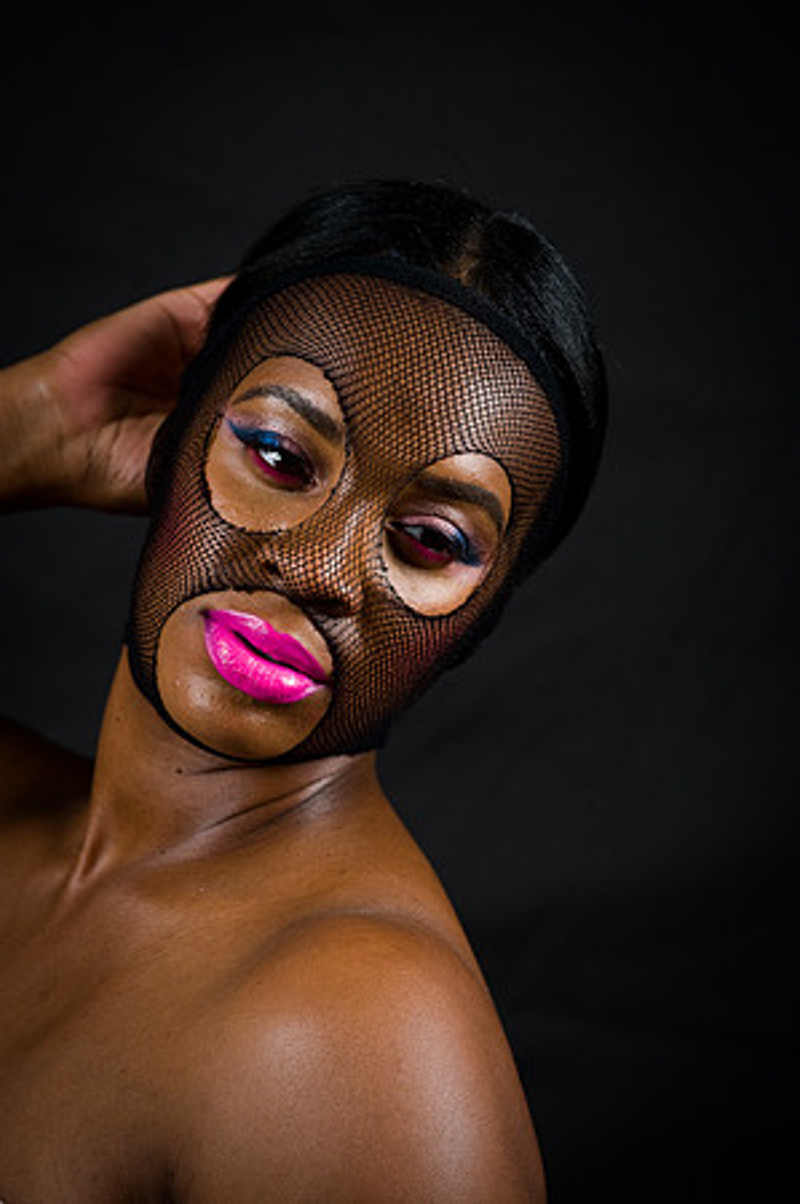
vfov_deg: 10.3
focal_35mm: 200
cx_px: 400
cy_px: 602
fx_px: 6682
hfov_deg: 6.9
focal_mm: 200
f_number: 5.6
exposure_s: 1/125
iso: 200
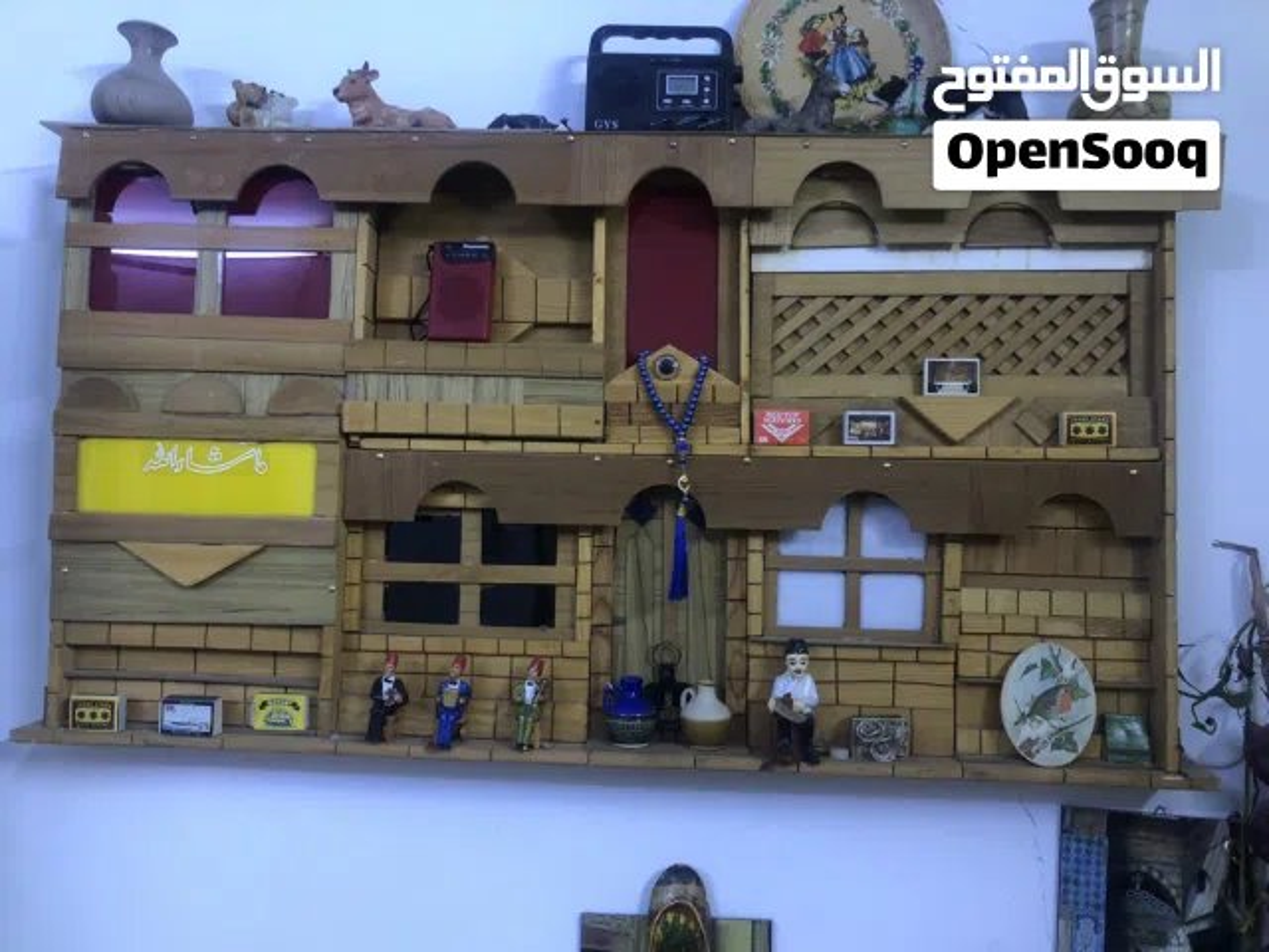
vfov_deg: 49.7
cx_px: 634
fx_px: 1026
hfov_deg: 63.4
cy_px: 476
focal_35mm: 28
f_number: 1.8
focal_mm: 3.99
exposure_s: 1/15
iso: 64
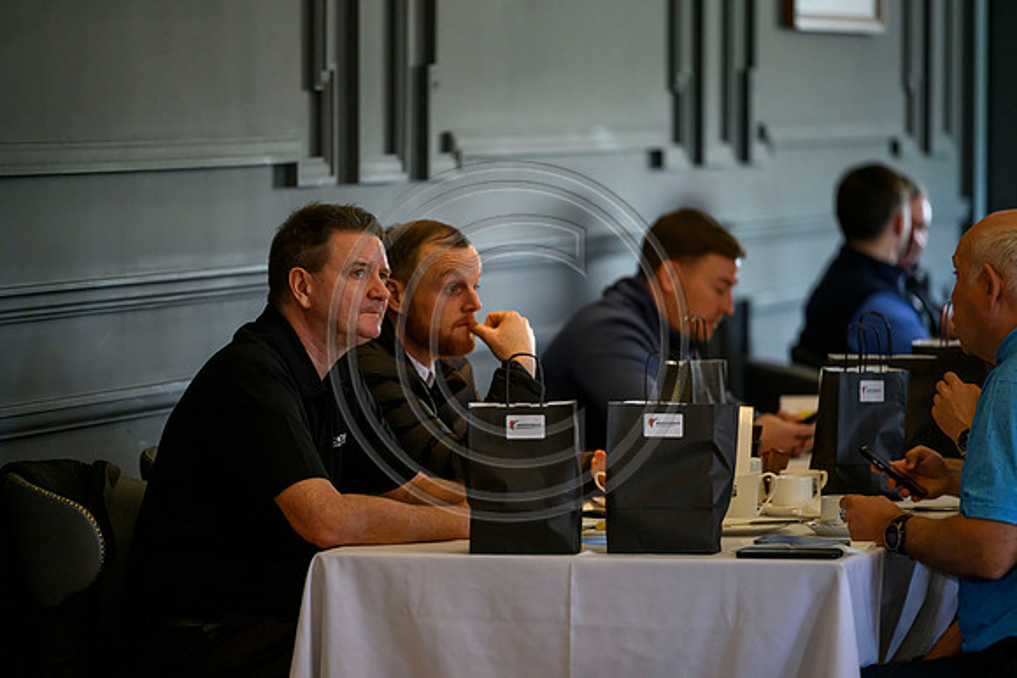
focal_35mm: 200
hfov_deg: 10.3
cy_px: 339
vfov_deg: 6.9
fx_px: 5651
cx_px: 508
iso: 3200
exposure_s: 1/500
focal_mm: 200
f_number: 2.8
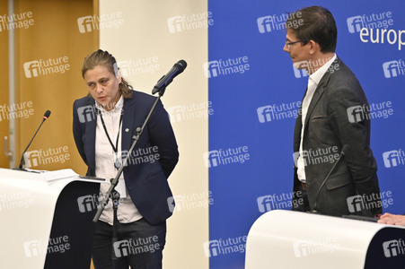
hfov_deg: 10.3
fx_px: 2248
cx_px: 202
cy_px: 134
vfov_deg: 6.9
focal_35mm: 200
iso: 2000
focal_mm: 200
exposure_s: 1/320
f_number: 2.8
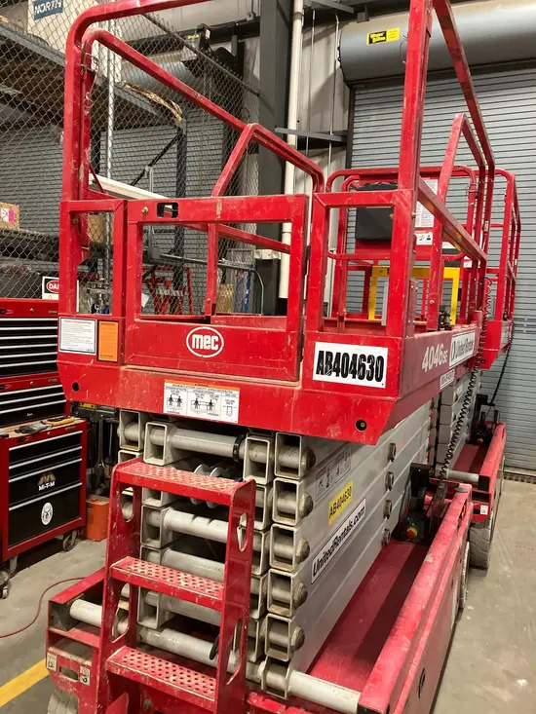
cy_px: 357
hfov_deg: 49.8
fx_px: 578
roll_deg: -3.5
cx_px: 268
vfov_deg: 63.4
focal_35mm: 28
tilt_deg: -4.2
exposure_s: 1/40
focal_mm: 3.99
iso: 320
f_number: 1.8
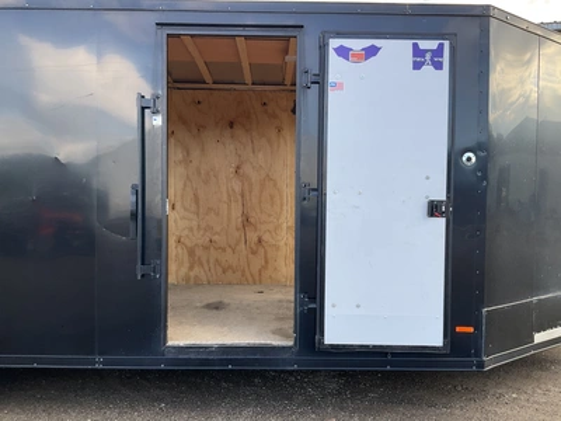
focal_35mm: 29
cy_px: 210
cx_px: 280
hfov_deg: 61.7
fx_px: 470
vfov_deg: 48.2
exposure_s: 1/216
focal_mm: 3
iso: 20
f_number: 1.8
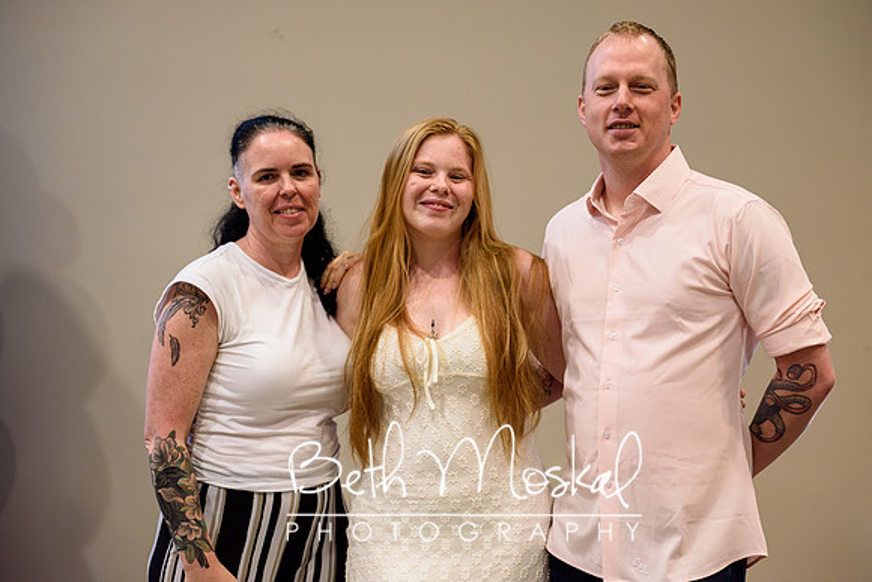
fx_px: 1581
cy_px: 276
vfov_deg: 20.9
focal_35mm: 65
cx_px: 459
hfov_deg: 30.8
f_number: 2.8
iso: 1000
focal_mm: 62
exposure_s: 1/160
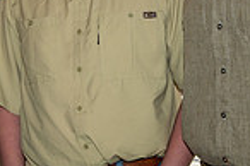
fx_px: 881
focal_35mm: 127
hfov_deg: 16.1
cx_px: 99
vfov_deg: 10.7
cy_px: 33
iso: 100
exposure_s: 1/125
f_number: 5.6
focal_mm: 32
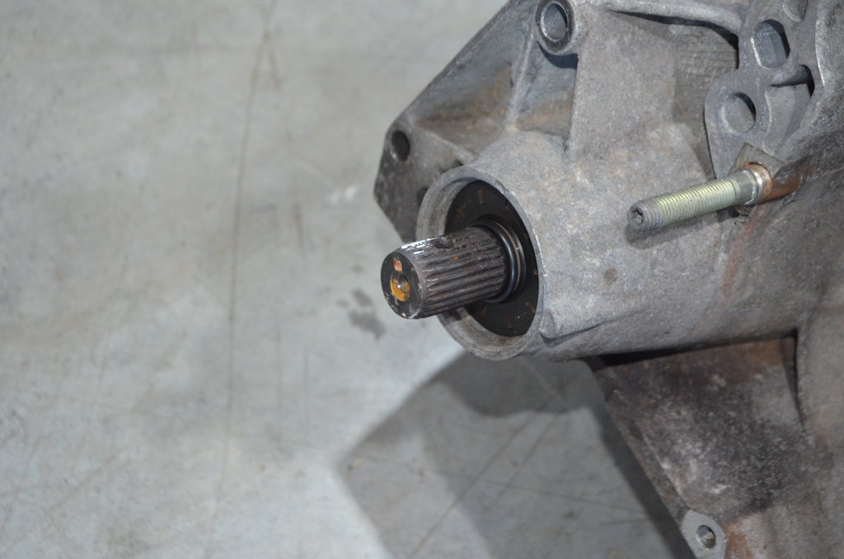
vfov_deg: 23.7
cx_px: 422
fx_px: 1333
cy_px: 280
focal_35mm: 57
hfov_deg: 35.1
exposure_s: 1/60
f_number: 5
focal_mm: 38
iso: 1800
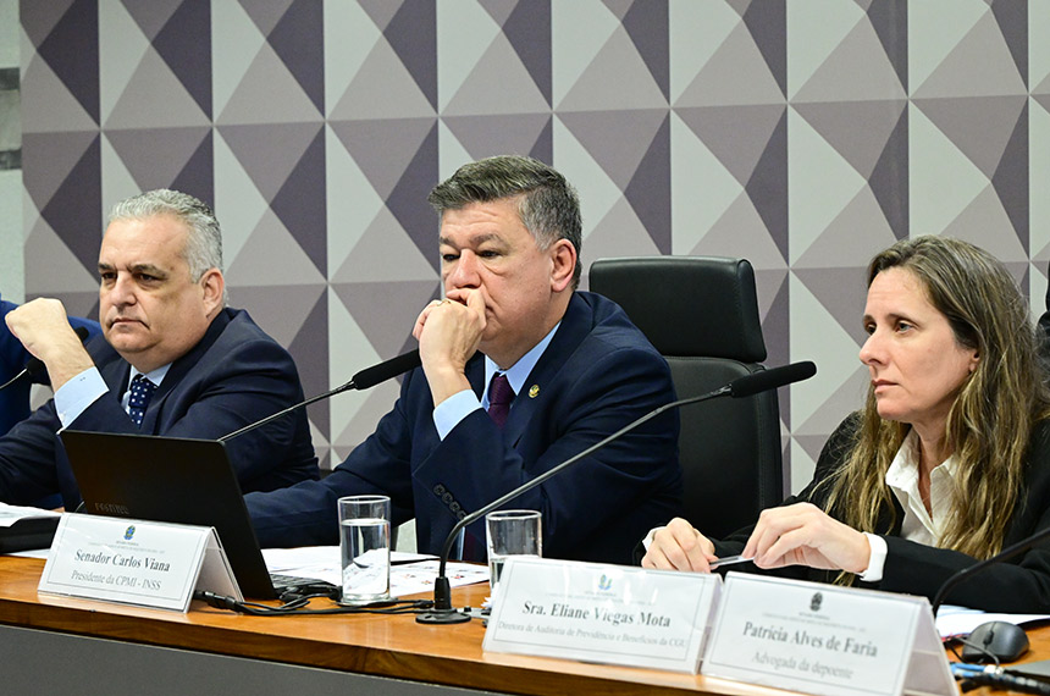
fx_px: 3057
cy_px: 348
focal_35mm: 105
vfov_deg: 13.0
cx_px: 525
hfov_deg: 19.5
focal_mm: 70
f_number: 5
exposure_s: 1/200
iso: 4000
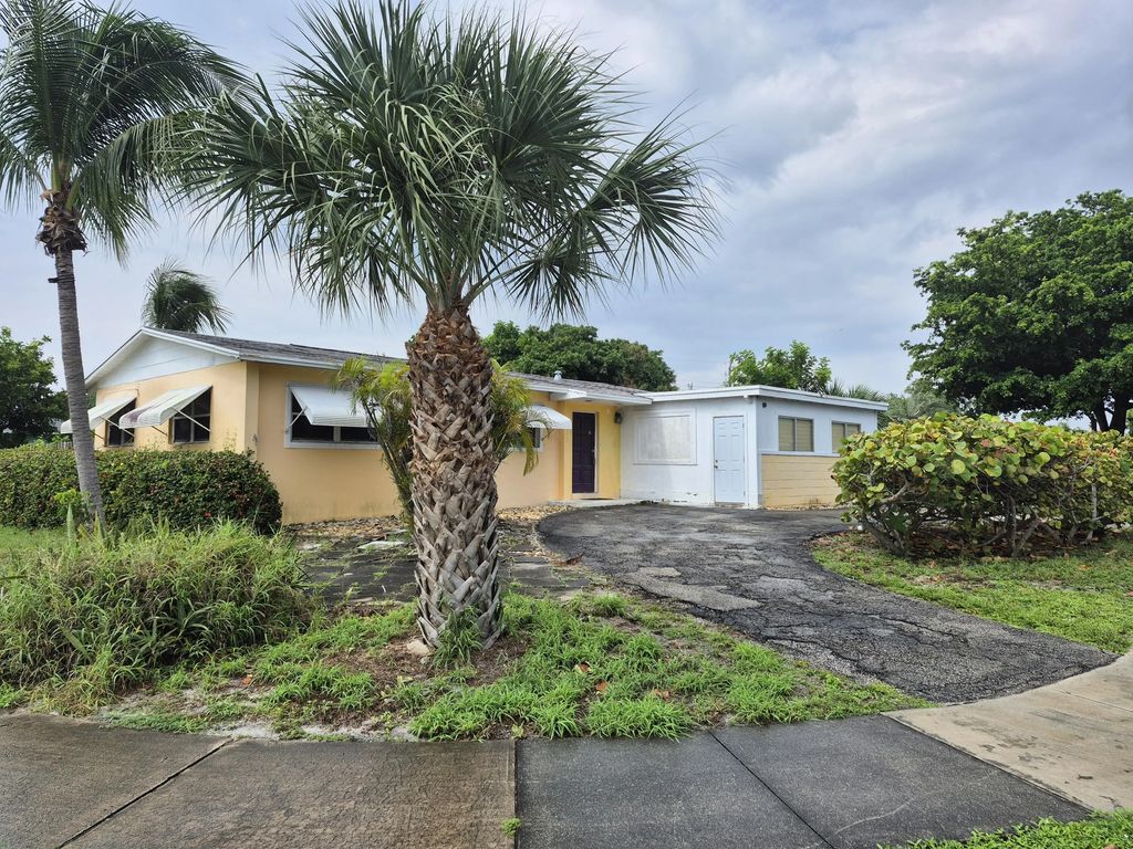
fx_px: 753
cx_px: 566
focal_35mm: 23
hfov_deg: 73.9
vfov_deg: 58.9
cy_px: 424
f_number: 1.8
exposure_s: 1/1772
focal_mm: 5.4
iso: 25
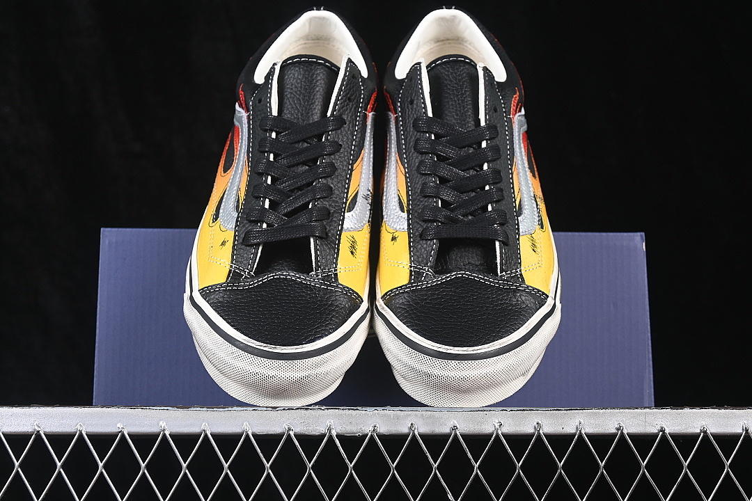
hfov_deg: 27.0
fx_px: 1567
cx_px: 376
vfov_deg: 18.2
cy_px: 250
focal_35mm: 75
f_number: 6.3
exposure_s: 1/60
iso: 160
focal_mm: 50
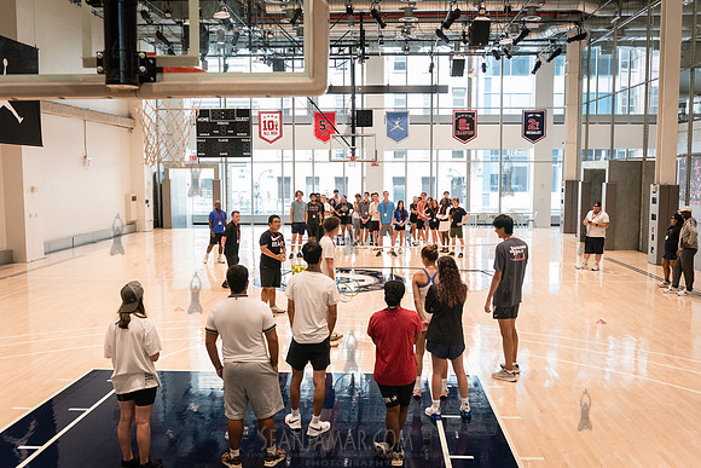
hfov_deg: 55.4
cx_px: 350
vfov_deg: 38.6
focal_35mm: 34
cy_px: 234
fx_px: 667
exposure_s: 1/640
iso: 5000
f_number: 4
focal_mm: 34
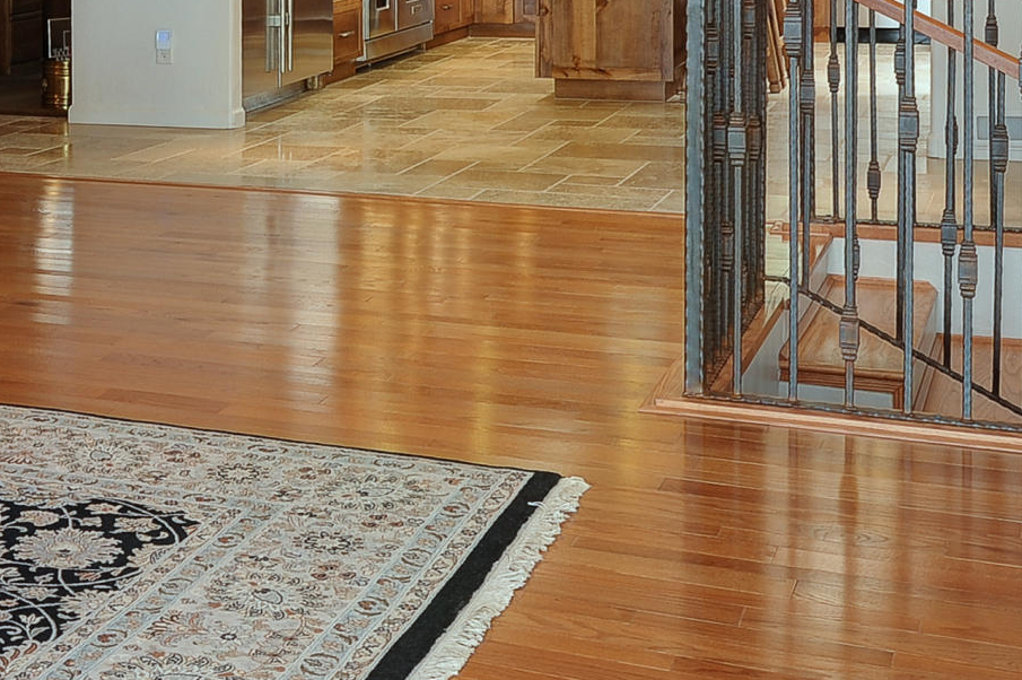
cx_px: 88
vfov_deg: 19.7
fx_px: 1787
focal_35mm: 63
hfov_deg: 30.4
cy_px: -216
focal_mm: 19
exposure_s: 1/13
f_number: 7.1
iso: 400
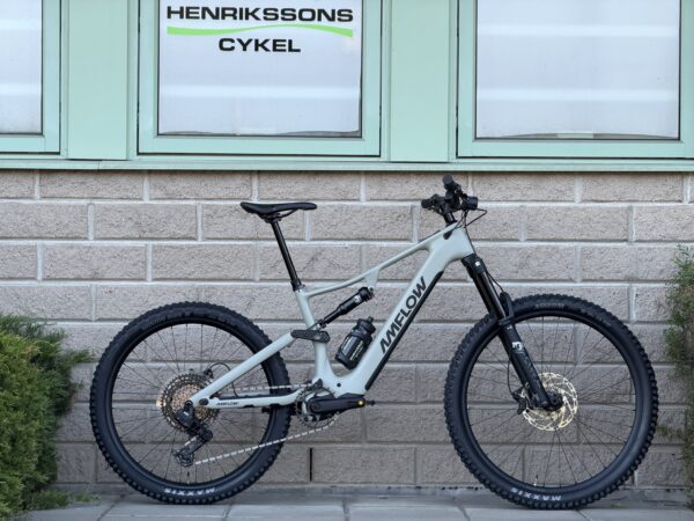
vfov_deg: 14.8
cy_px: 260
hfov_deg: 19.6
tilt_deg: +1.7
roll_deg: -0.5
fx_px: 2005
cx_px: 347
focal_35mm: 100
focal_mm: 16.89
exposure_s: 1/121
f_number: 2.8
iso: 80
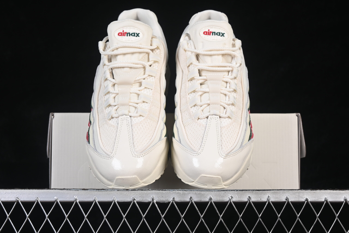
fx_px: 727
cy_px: 116
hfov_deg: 27.0
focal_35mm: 75
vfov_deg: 18.2
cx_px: 174
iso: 160
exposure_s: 1/80
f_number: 8
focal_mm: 50
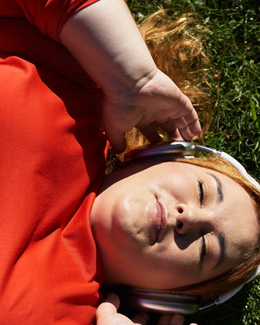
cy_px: 197
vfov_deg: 21.0
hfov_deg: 16.9
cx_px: 176
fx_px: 875
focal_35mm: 91
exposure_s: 1/4000
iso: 160
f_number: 2.8
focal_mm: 35
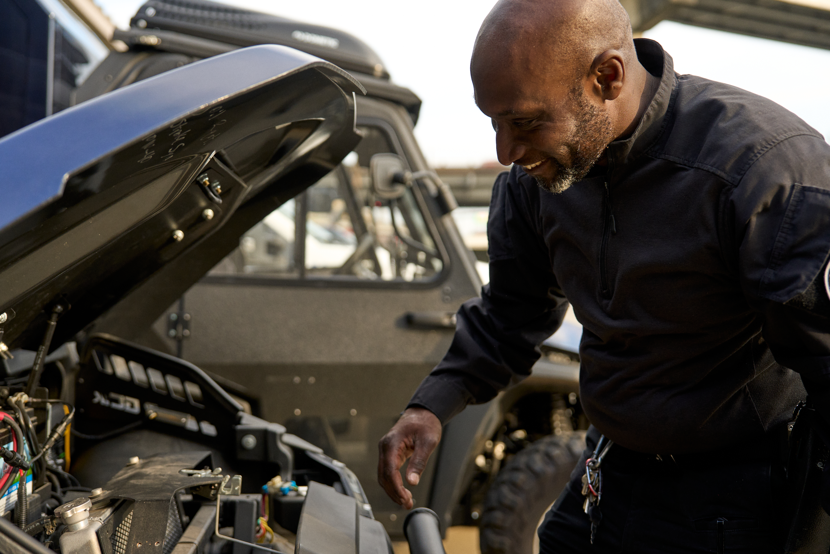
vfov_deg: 33.4
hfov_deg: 48.5
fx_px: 922
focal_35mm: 40
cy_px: 277
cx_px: 415
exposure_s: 1/1000
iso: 400
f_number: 2.8
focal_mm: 40
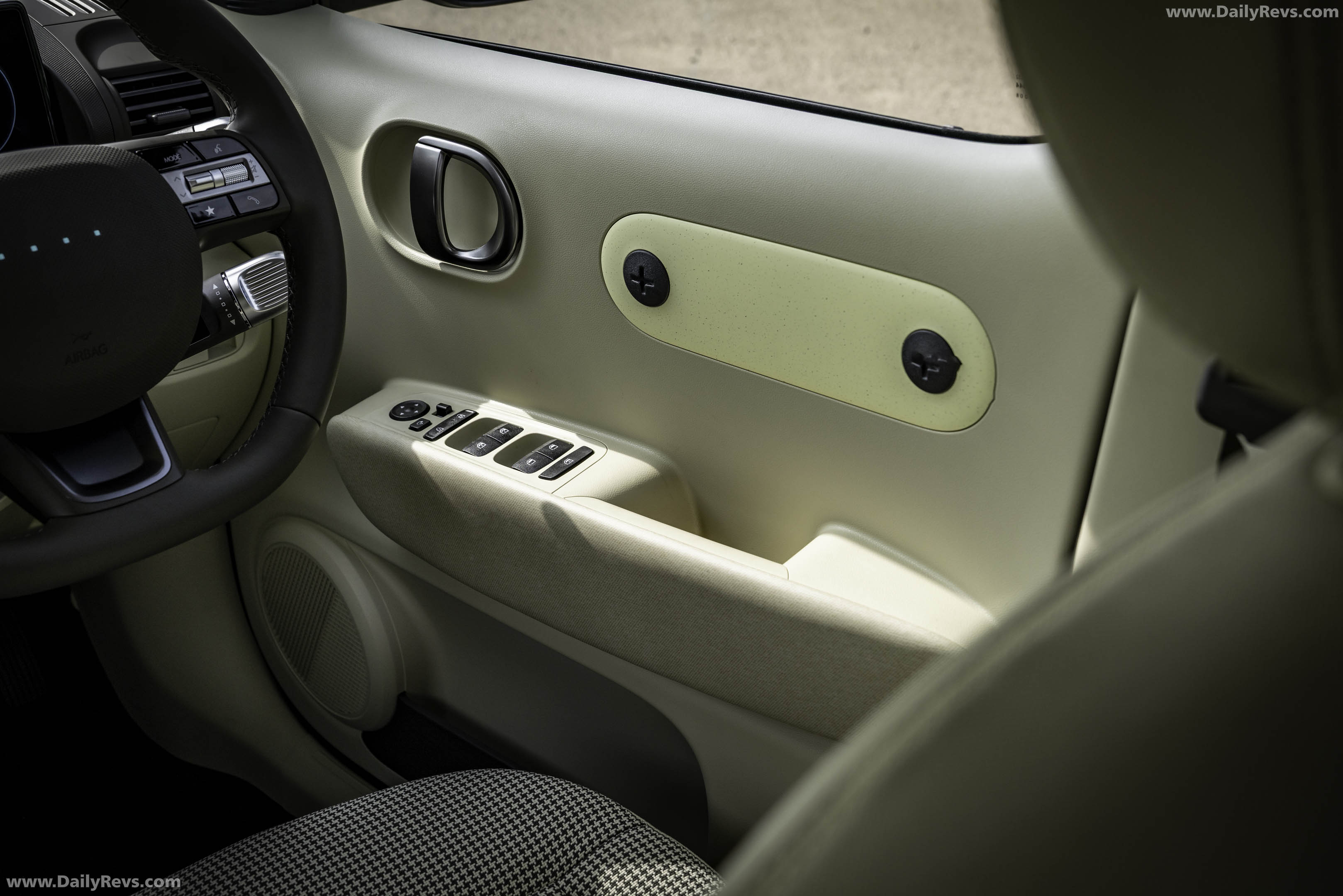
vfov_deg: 29.3
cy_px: 448
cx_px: 672
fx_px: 1716
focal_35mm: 46
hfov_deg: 42.7
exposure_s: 1/200
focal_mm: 46
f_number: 7.1
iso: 400
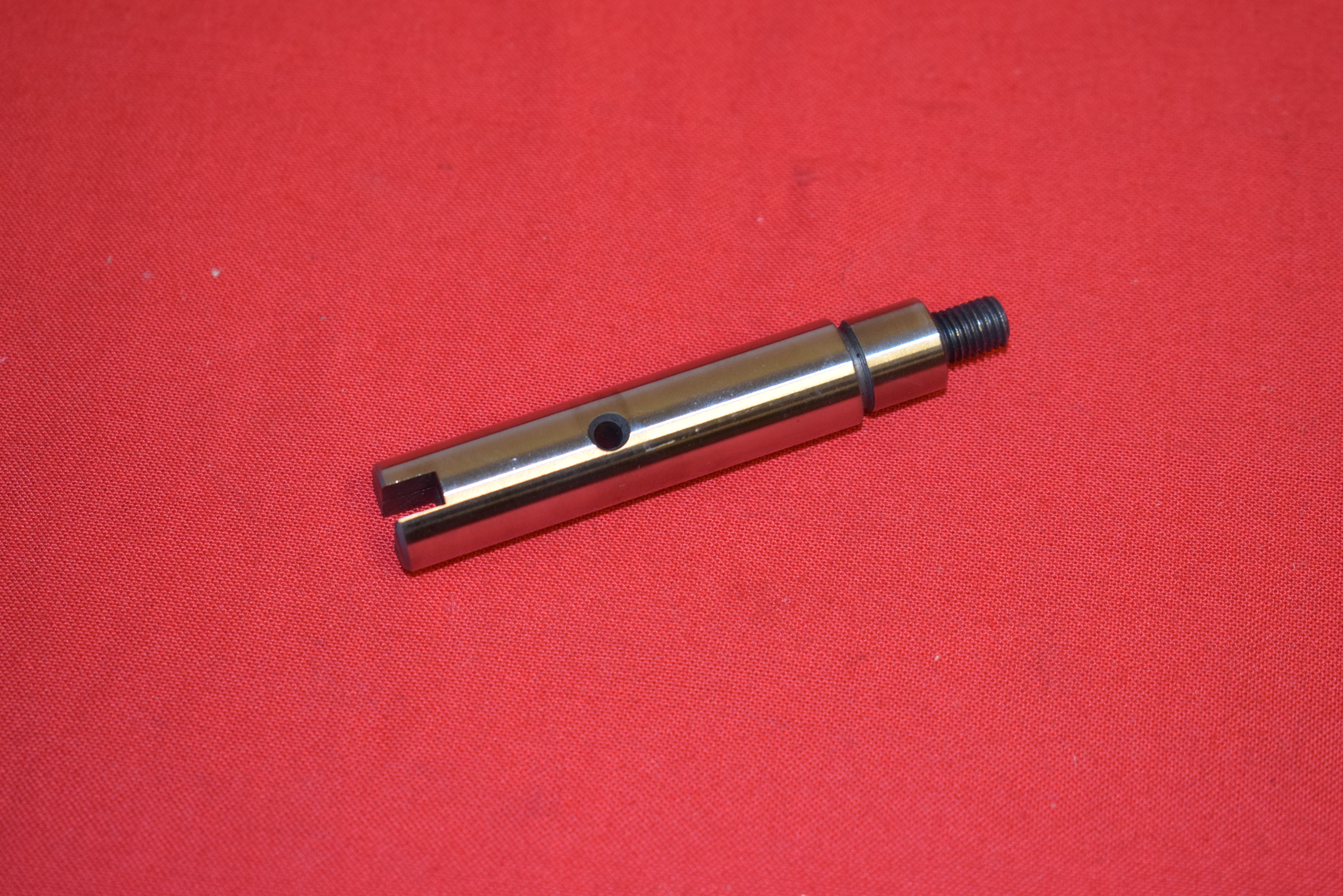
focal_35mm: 82
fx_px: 3078
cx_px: 672
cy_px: 448
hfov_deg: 24.6
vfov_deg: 16.6
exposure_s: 1/60
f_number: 5.6
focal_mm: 55
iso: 800
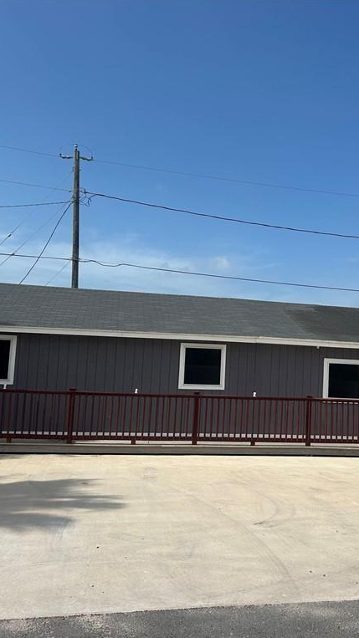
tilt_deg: +6.4
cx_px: 278
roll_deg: -2.9
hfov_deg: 30.6
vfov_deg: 52.8
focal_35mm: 38
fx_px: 643
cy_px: 319
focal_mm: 5.7
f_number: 1.5
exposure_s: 1/6993
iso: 50
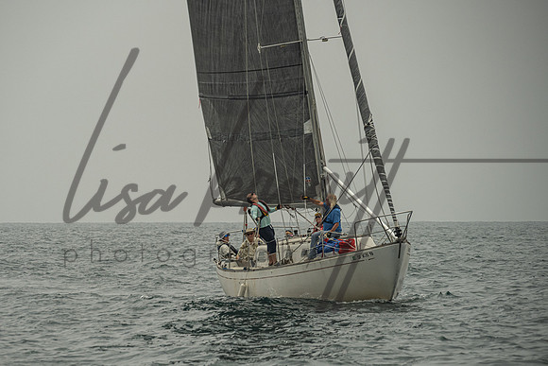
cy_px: 219
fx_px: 3930
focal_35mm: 258
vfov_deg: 5.3
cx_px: 201
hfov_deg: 8.0
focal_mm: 200
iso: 400
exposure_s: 1/2500
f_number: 6.3
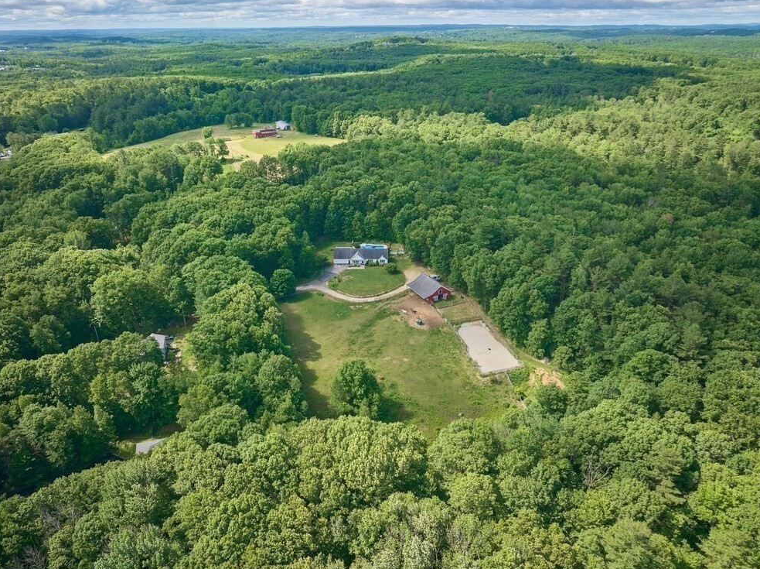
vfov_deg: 54.8
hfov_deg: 69.4
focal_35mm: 25
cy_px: 280
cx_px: 368
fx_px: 548
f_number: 2.8
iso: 100
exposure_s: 1/1000
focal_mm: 12.29
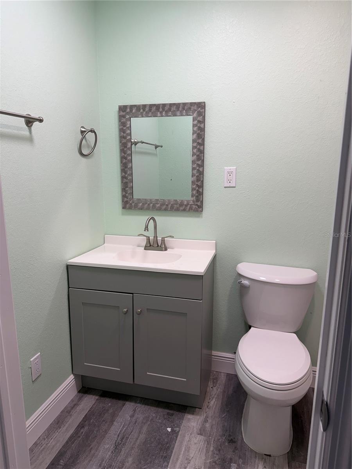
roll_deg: -1.7
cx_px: 176
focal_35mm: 24
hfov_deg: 56.8
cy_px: 234
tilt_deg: -12.0
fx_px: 325
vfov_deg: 71.6
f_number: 1.78
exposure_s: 1/120
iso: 80
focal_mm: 6.76
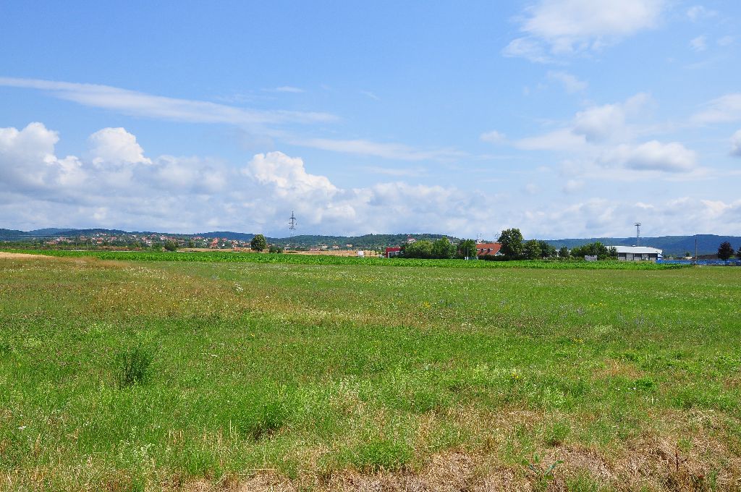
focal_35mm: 33
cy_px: 246
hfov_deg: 57.3
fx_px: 678
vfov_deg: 39.9
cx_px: 370
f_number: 13
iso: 500
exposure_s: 1/640
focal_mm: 22
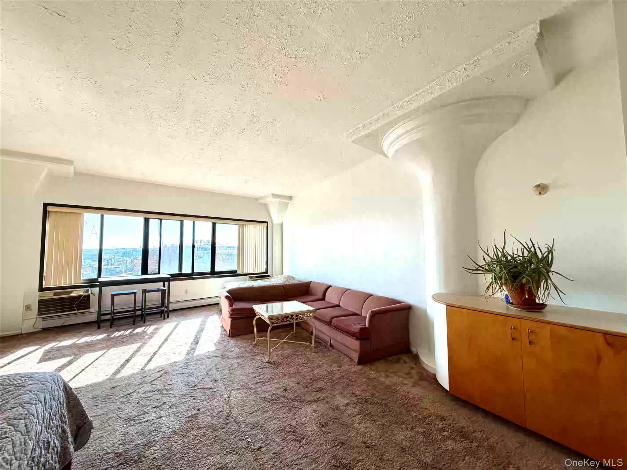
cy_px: 235
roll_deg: +0.5
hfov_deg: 102.1
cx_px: 314
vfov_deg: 85.7
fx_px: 254
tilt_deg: +3.5
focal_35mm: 14
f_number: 2.2
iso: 64
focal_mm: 2.22
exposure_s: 1/184
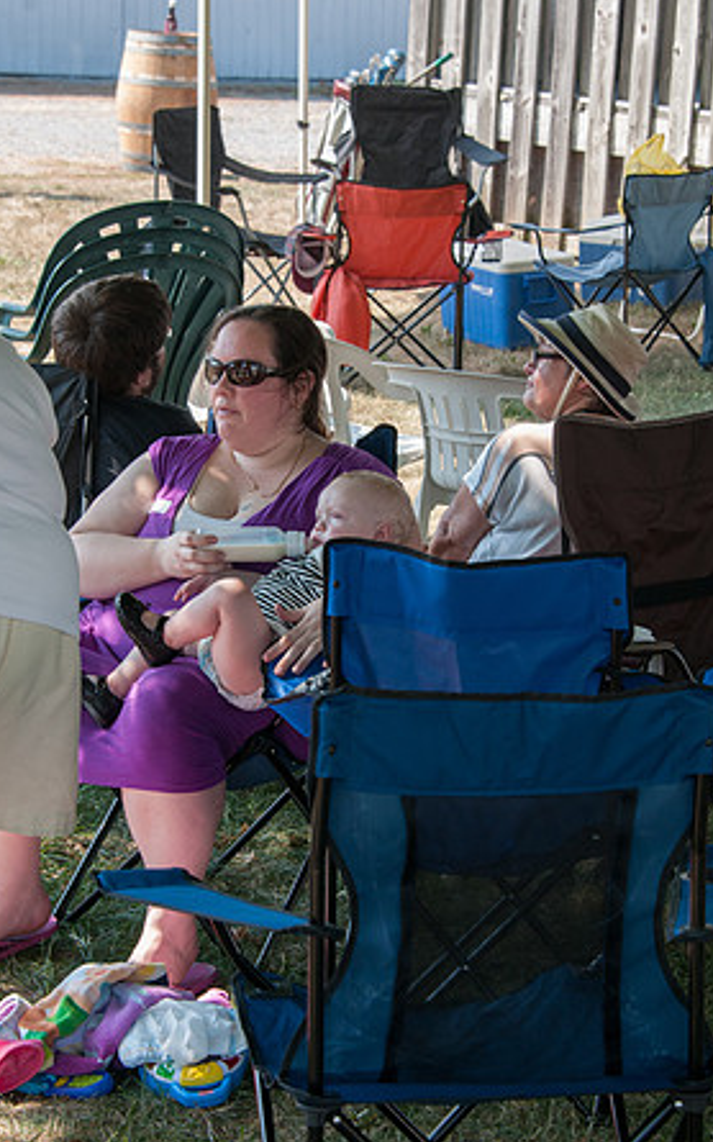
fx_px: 3359
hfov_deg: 12.1
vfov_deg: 19.3
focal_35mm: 108
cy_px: 575
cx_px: 350
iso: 500
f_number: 8
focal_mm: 70
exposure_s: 1/250
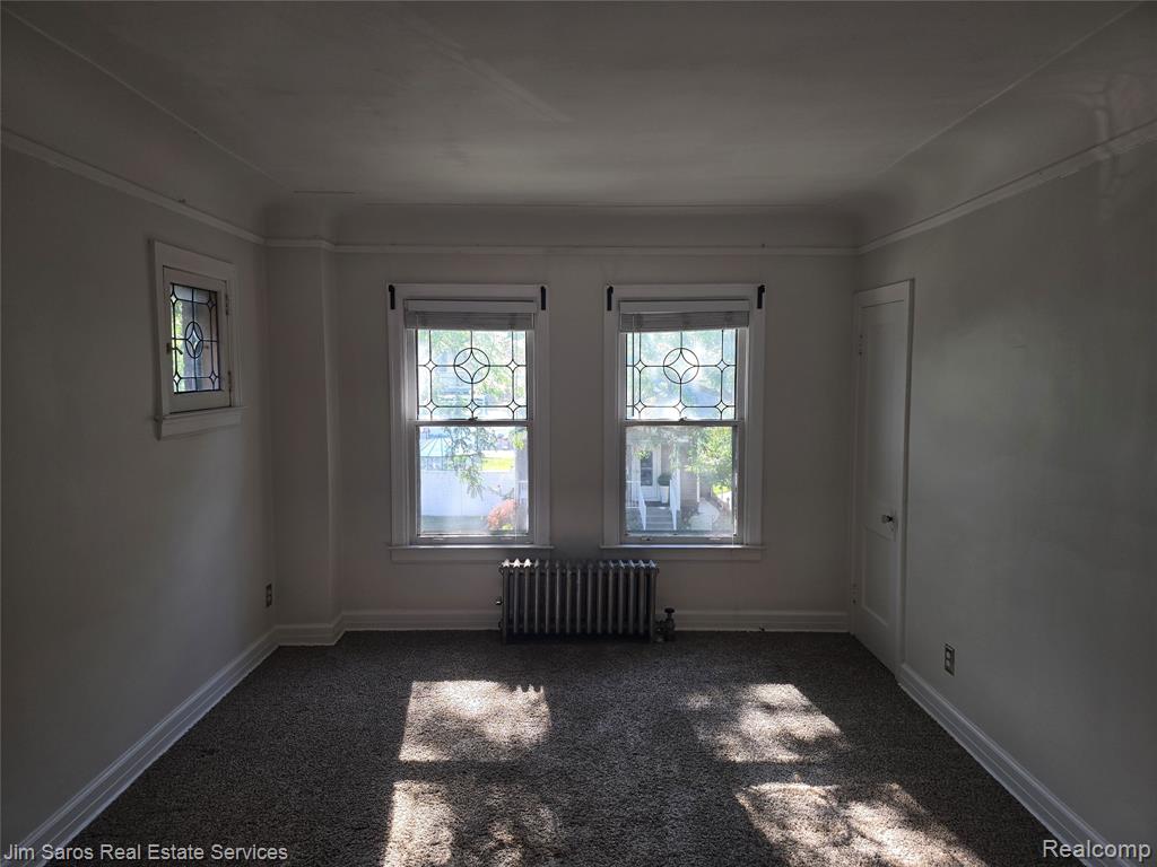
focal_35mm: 23
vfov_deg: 58.9
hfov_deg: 73.9
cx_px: 578
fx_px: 769
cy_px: 434
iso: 20
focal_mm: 6.3
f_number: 1.7
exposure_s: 1/60
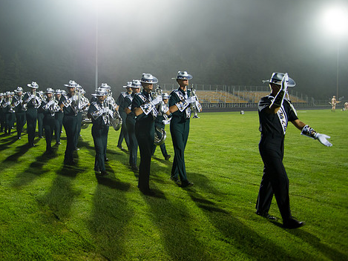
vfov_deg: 41.6
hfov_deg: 53.2
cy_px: 104
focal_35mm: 34
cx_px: 125
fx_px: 342
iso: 1800
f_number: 3.5
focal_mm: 24
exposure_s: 1/160
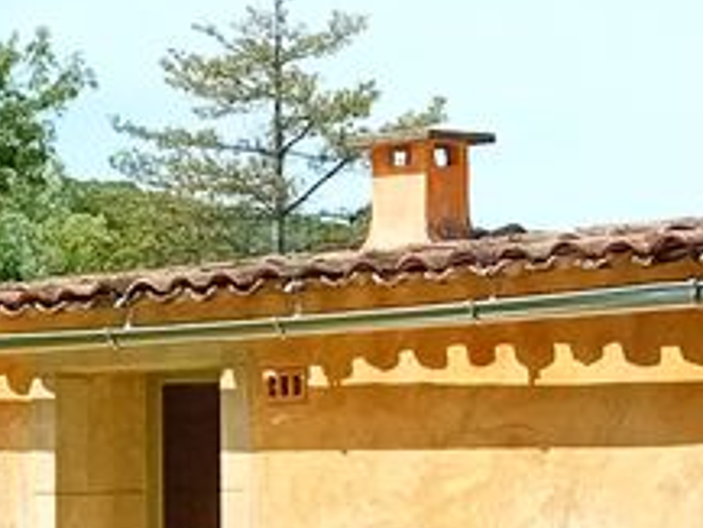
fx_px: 1463
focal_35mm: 72
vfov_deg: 19.4
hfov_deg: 23.8
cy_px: 609
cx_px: -211
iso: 125
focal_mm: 3.98
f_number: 1.8
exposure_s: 1/500
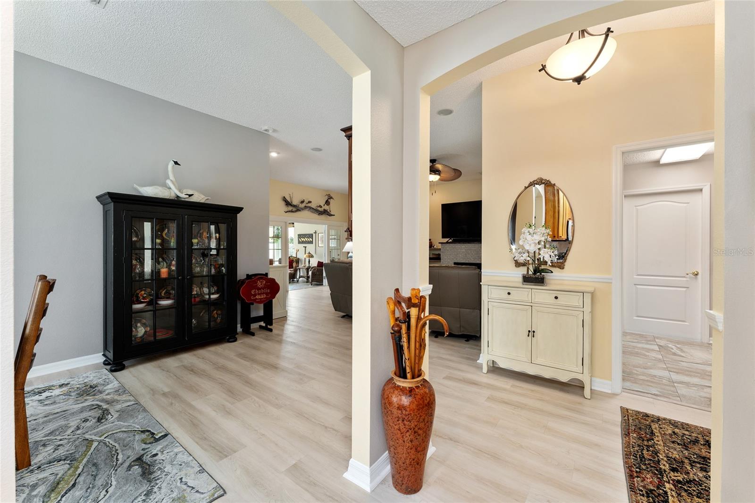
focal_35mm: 15
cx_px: 378
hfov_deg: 101.9
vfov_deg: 78.8
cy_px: 252
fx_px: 306
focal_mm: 14.6
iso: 400
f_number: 7.1
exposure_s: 1/6
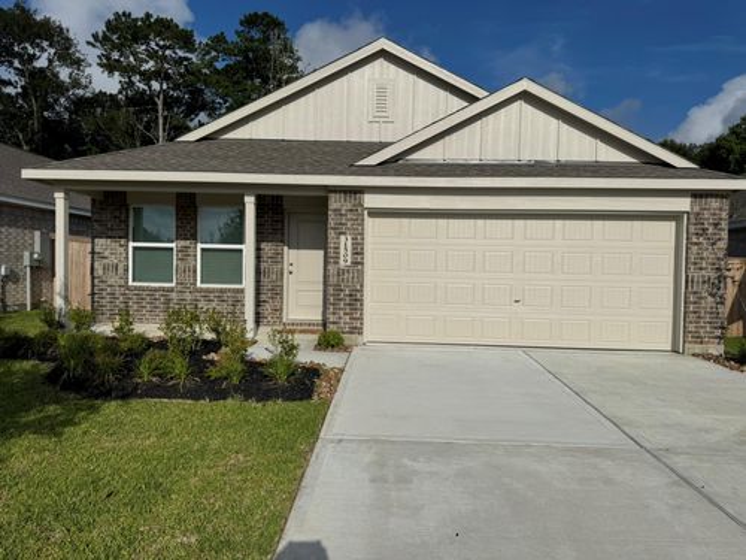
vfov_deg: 56.8
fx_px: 517
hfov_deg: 71.6
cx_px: 373
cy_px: 280
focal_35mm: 24
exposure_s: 1/12346
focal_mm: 6.76
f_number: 1.78
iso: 64
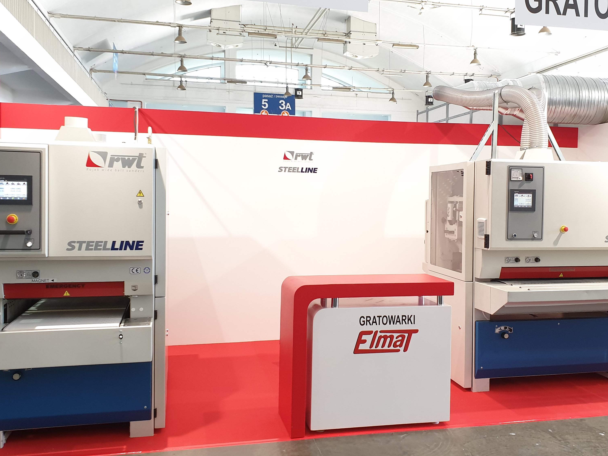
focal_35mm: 35
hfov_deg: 52.5
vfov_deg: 40.7
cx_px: 340
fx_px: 615
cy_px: 216
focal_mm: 4.3
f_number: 2.4
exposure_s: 1/100
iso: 200
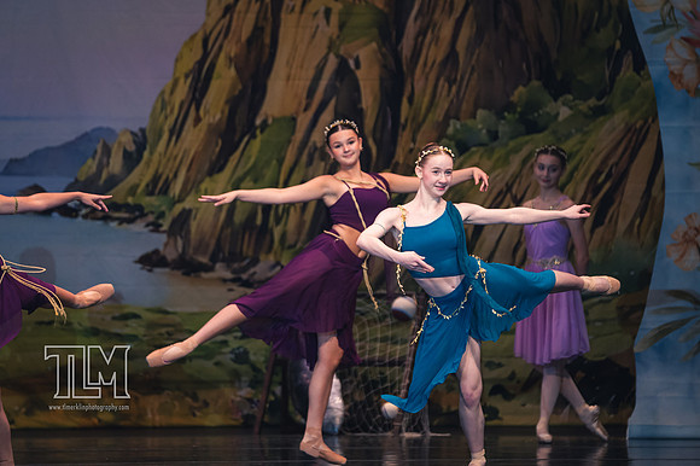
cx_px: 350
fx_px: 5830
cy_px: 233
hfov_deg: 6.9
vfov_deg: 4.6
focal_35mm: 300
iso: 800
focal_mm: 200
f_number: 2.8
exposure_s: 1/500
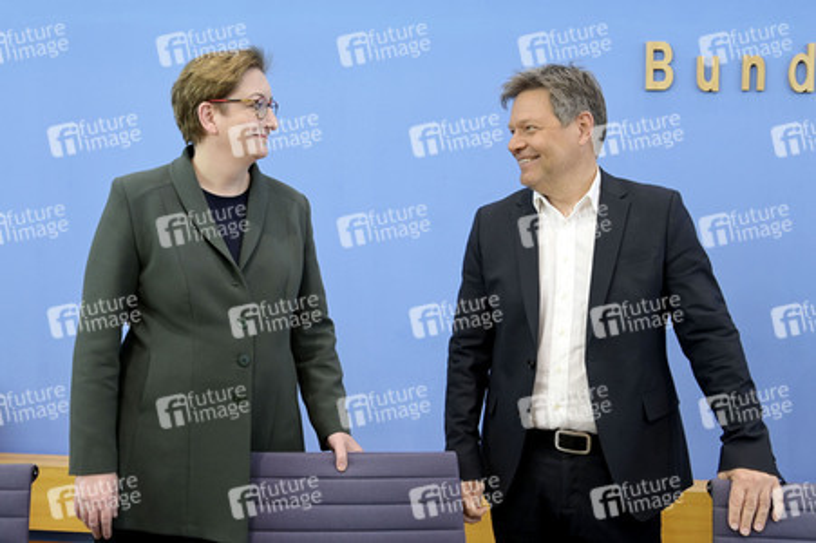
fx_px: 725
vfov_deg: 41.1
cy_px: 272
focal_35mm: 32
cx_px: 408
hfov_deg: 58.8
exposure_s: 1/400
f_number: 6.3
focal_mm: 32
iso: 3200
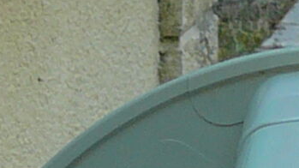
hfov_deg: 6.8
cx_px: 418
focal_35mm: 312
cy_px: 759
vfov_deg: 3.6
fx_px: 2473
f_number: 3
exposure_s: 1/100
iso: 80
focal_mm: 5.8
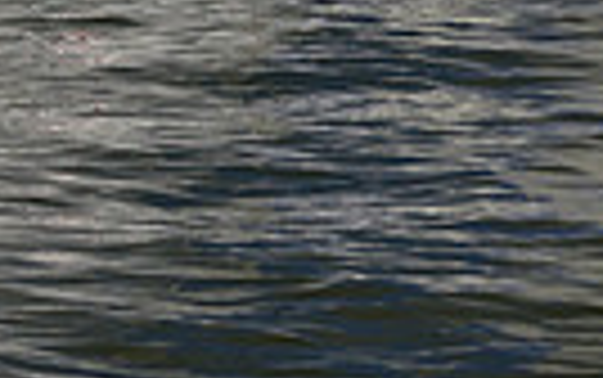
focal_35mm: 308
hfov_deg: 6.8
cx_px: 29
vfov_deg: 4.1
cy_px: -900
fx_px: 5066
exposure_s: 1/1250
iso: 250
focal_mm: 70
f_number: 5.6
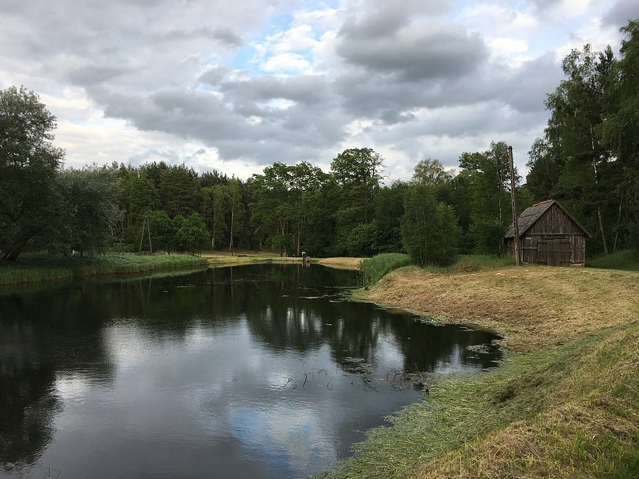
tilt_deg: +0.2
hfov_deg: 61.7
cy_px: 240
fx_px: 535
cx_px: 320
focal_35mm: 29
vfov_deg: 48.2
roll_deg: -0.2
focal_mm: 4.15
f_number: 2.2
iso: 25
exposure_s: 1/340
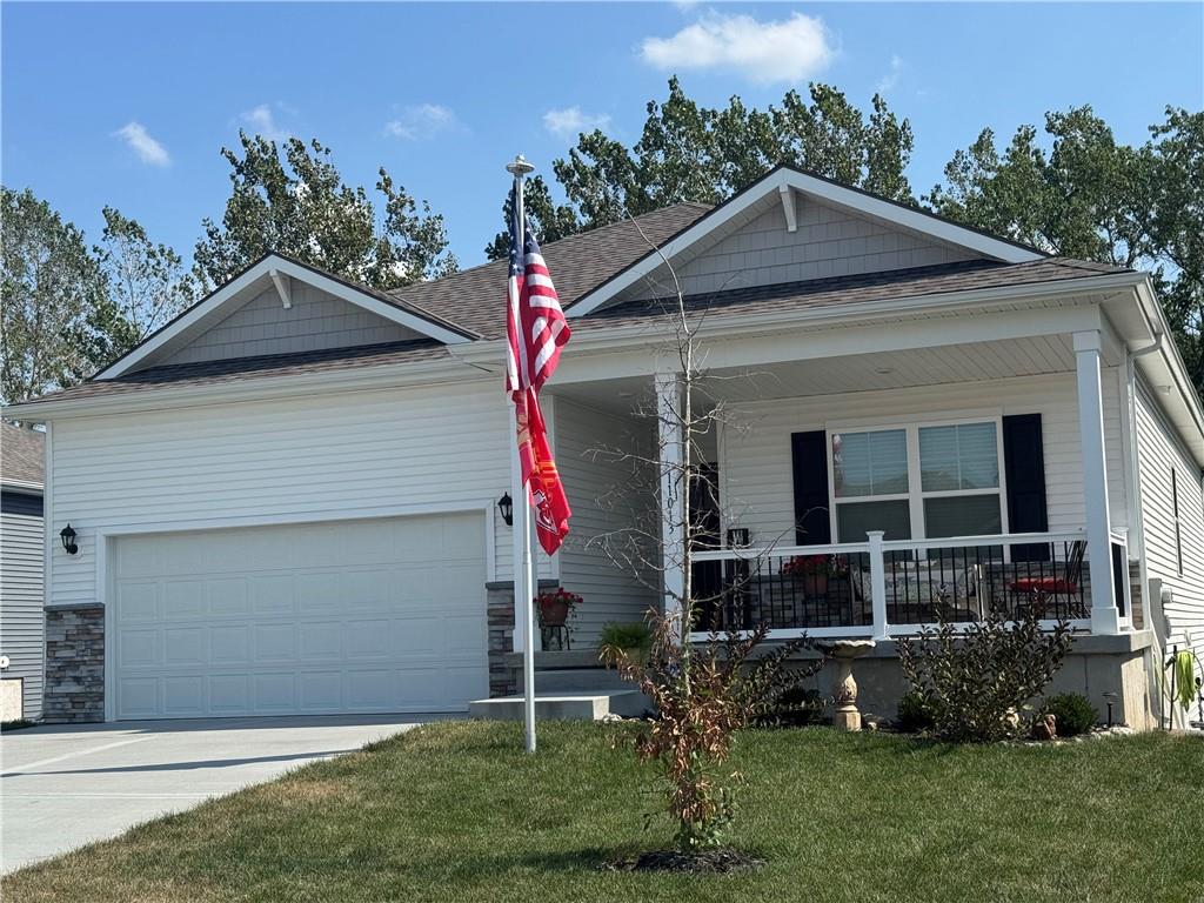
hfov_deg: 39.7
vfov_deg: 30.3
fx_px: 1670
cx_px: 602
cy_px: 452
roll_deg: +1.1
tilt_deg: +6.0
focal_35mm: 48
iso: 64
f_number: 1.78
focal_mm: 6.76
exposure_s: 1/4608
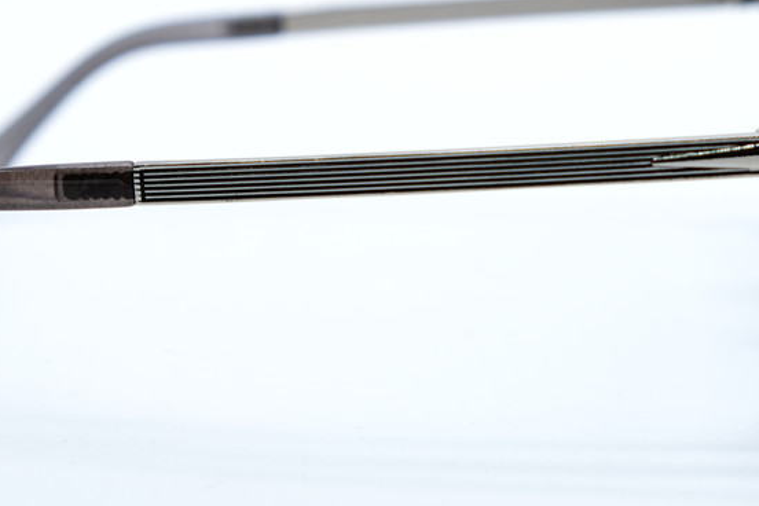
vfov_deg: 9.6
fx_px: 3015
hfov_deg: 14.3
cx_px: 348
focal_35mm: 143
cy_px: 165
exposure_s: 1/140
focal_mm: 52.7
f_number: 5.6
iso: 160
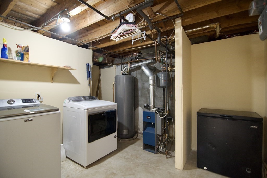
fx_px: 122
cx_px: 134
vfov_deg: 72.1
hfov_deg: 95.0
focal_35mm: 16
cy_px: 89
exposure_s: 1/60
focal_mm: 11
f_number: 2.8
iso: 1800
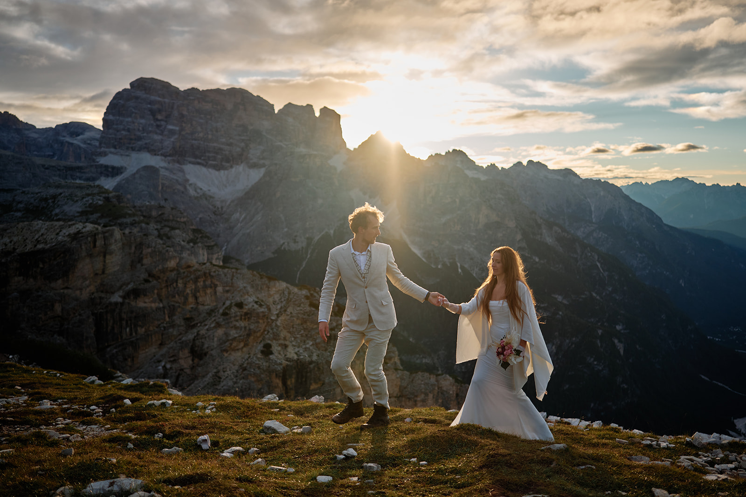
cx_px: 373
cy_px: 248
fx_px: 725
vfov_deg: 37.9
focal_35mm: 35
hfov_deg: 54.4
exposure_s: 1/2500
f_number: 1.4
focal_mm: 23
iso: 125
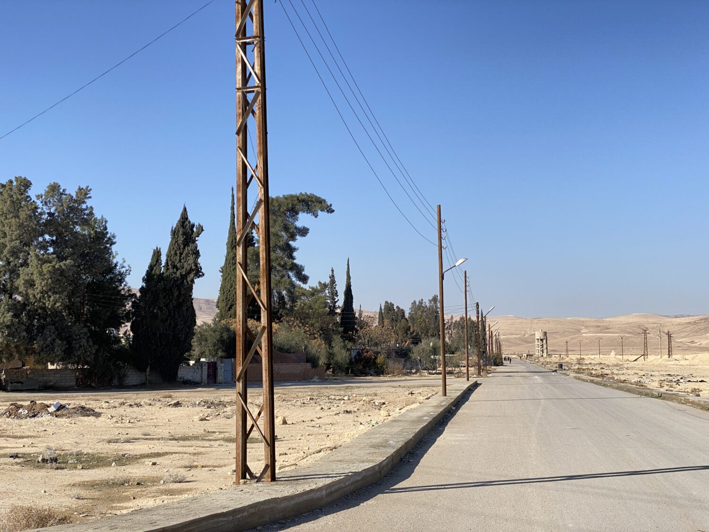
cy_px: 266
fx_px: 1065
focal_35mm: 52
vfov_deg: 28.0
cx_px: 354
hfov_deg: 36.8
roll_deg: -0.7
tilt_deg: +6.2
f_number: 2
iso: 20
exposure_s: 1/1229
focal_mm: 6
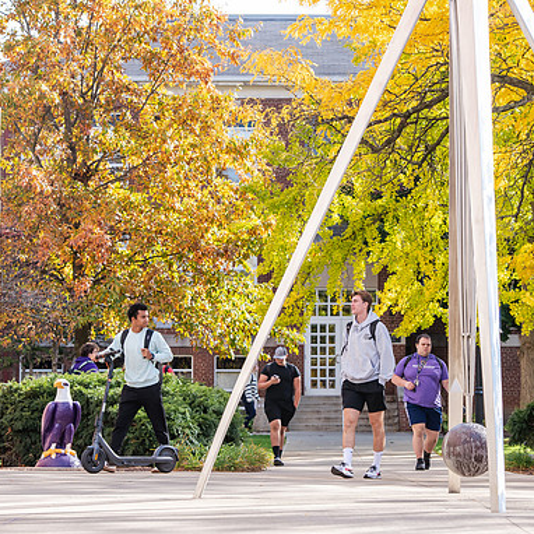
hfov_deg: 13.5
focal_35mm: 129
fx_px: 2251
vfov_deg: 13.5
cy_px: 269
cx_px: 308
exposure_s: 1/250
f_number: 8
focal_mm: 100
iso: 400
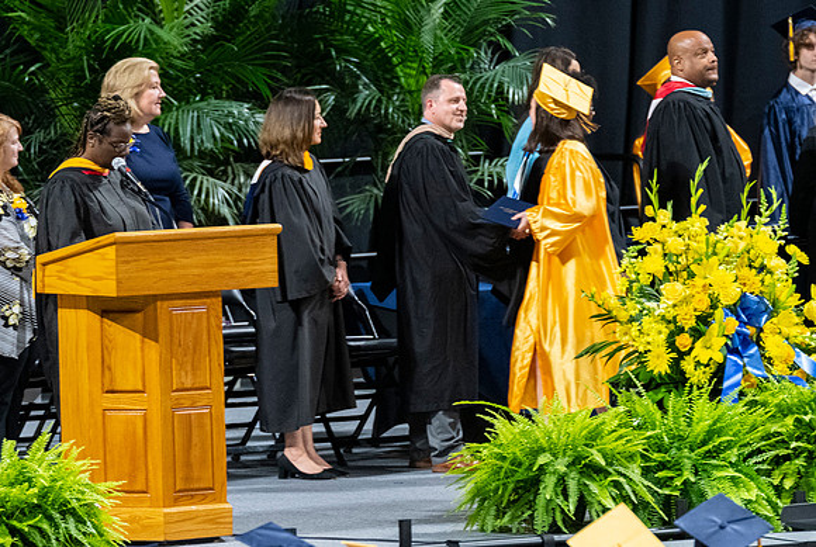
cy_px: 275
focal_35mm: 404
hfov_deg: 5.1
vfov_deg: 3.4
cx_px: 523
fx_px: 9173
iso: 2000
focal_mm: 200
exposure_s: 1/200
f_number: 4
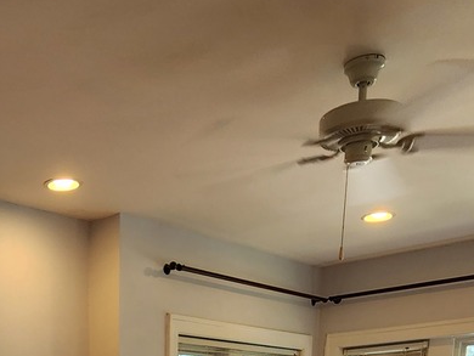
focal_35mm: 48
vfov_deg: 21.9
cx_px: 75
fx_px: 658
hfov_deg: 37.8
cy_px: 603
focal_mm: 2.2
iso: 64
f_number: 2.2
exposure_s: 1/60
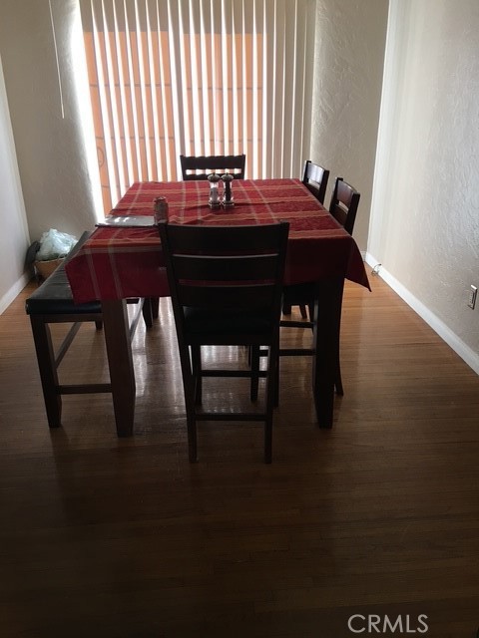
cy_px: 319
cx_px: 240
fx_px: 535
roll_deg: +0.6
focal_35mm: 29
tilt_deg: -22.2
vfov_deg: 61.7
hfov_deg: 48.2
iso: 25
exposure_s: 1/15
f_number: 2.2
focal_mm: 4.15
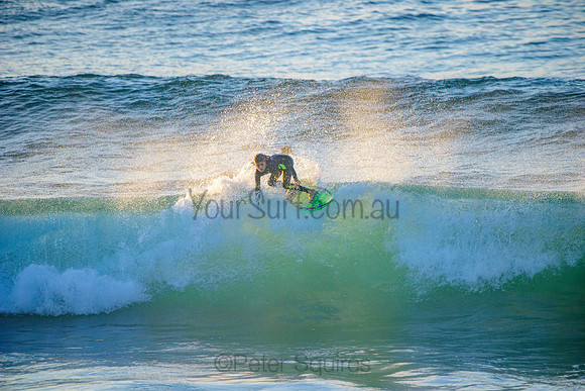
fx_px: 8127
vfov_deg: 2.8
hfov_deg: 4.1
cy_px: 196
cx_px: 292
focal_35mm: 500
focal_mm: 500
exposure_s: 1/2000
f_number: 5.6
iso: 800
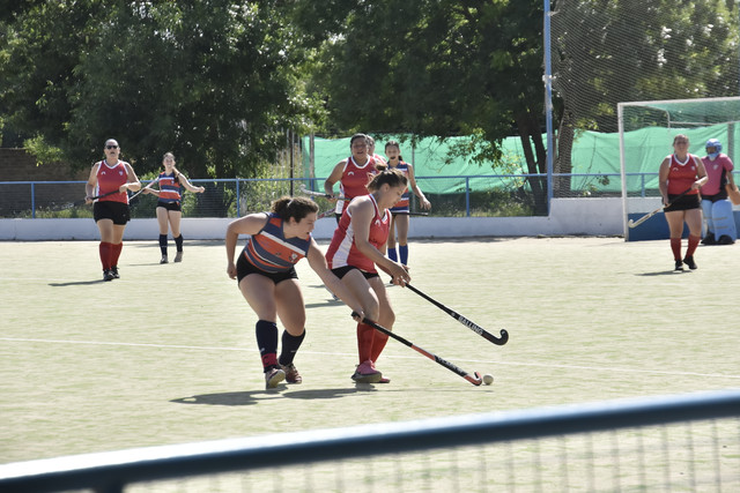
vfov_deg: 10.8
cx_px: 370
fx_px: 2621
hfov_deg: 16.1
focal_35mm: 128
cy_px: 246
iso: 400
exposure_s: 1/1250
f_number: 11
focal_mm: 85
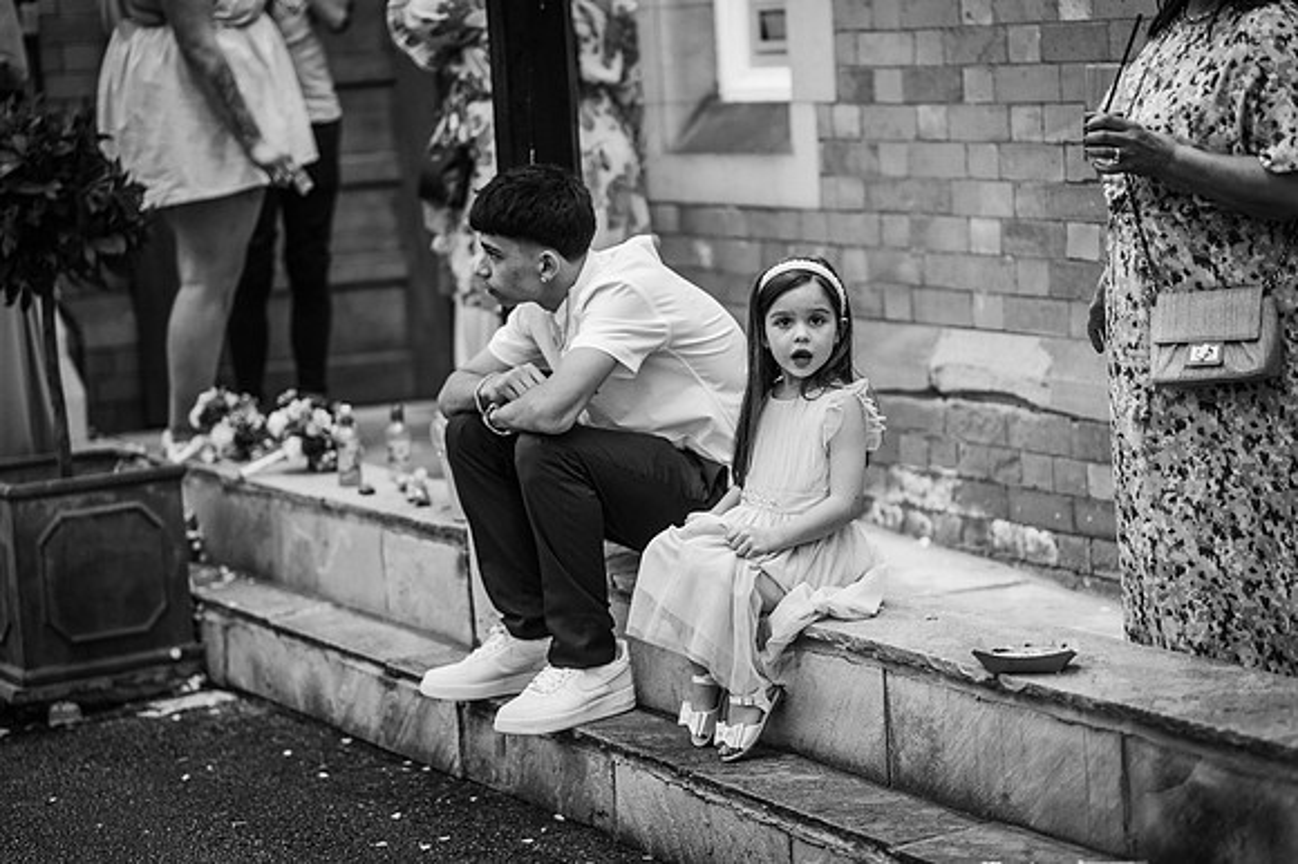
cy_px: 432
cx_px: 649
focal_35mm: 85
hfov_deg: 23.9
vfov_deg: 16.1
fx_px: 3063
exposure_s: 1/200
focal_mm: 85
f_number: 1.8
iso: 900
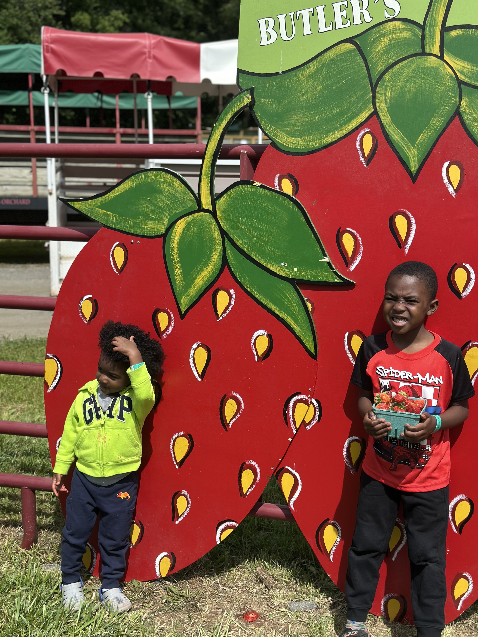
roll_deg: -0.4
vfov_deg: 39.7
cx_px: 239
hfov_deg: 30.3
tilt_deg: -13.4
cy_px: 318
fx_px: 884
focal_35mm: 48
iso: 80
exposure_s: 1/3367
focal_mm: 6.86
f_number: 1.78
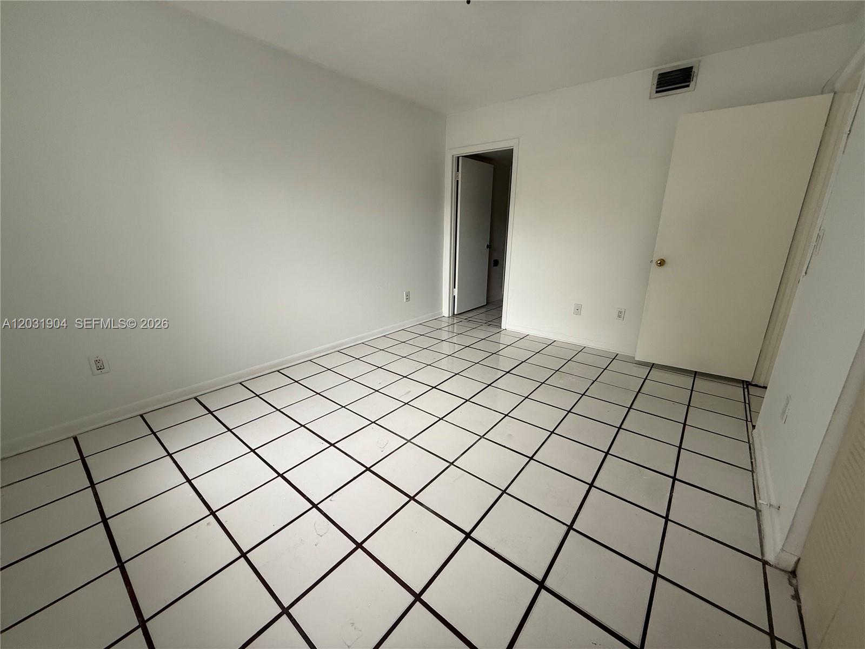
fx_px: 350
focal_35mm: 14
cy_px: 324
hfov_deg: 102.1
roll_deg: -1.0
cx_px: 432
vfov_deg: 85.7
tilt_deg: -15.8
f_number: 2.2
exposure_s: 1/99
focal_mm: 2.22
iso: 125
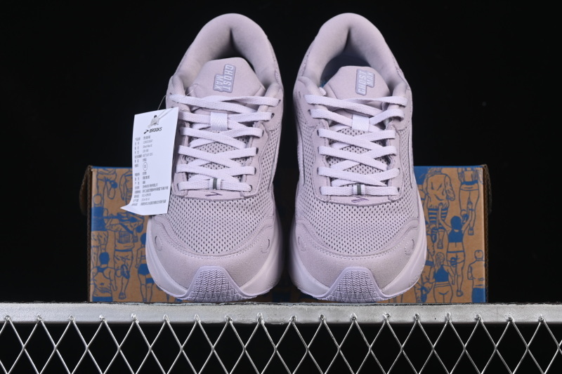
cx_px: 281
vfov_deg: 18.2
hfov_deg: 27.0
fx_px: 1171
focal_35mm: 75
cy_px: 187
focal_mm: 50
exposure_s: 1/80
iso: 160
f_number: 8
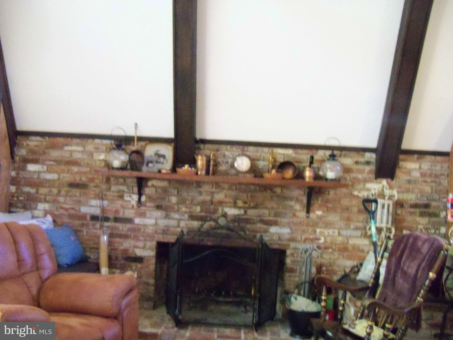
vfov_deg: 40.7
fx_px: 458
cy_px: 170
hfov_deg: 52.6
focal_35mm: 35
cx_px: 226
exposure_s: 1/10
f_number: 3.5
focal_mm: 6.2
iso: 1600
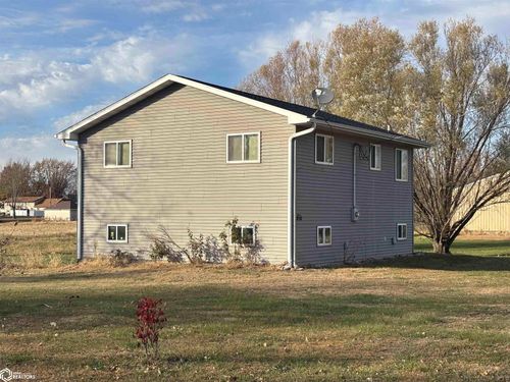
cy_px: 191
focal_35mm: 52
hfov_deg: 36.8
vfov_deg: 28.0
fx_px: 766
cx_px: 255
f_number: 1.6
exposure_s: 1/2342
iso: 32
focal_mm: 5.96
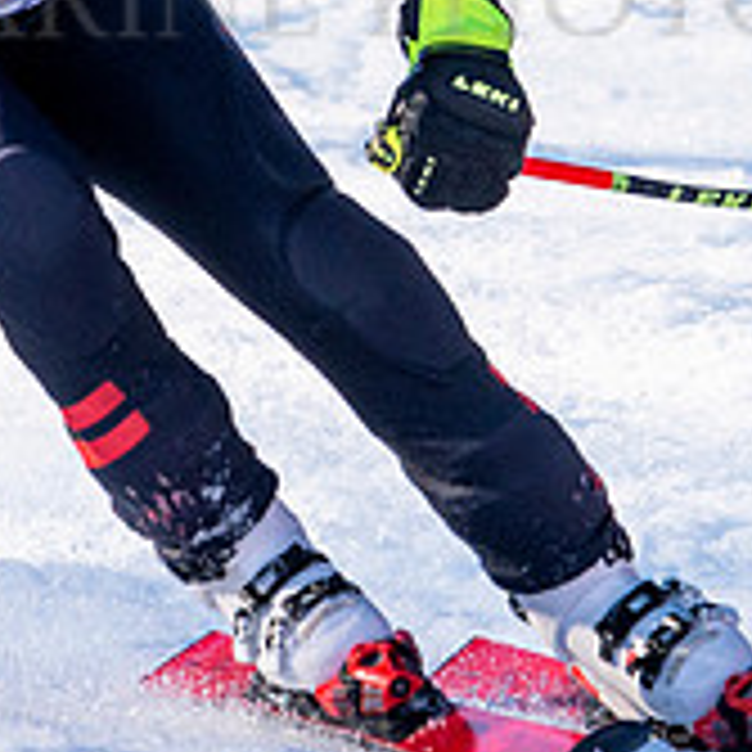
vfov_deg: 0.8
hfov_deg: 0.8
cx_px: 365
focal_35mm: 2117
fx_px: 52032
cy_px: 4
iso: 800
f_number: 8
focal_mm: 560
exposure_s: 1/2000
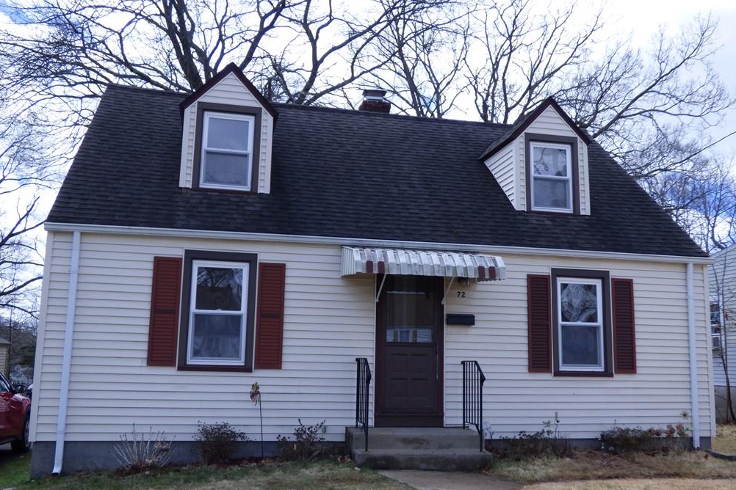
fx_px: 695
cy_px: 255
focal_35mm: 34
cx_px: 367
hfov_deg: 55.8
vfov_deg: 38.9
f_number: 3.4
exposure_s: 1/800
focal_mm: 5.78
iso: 100
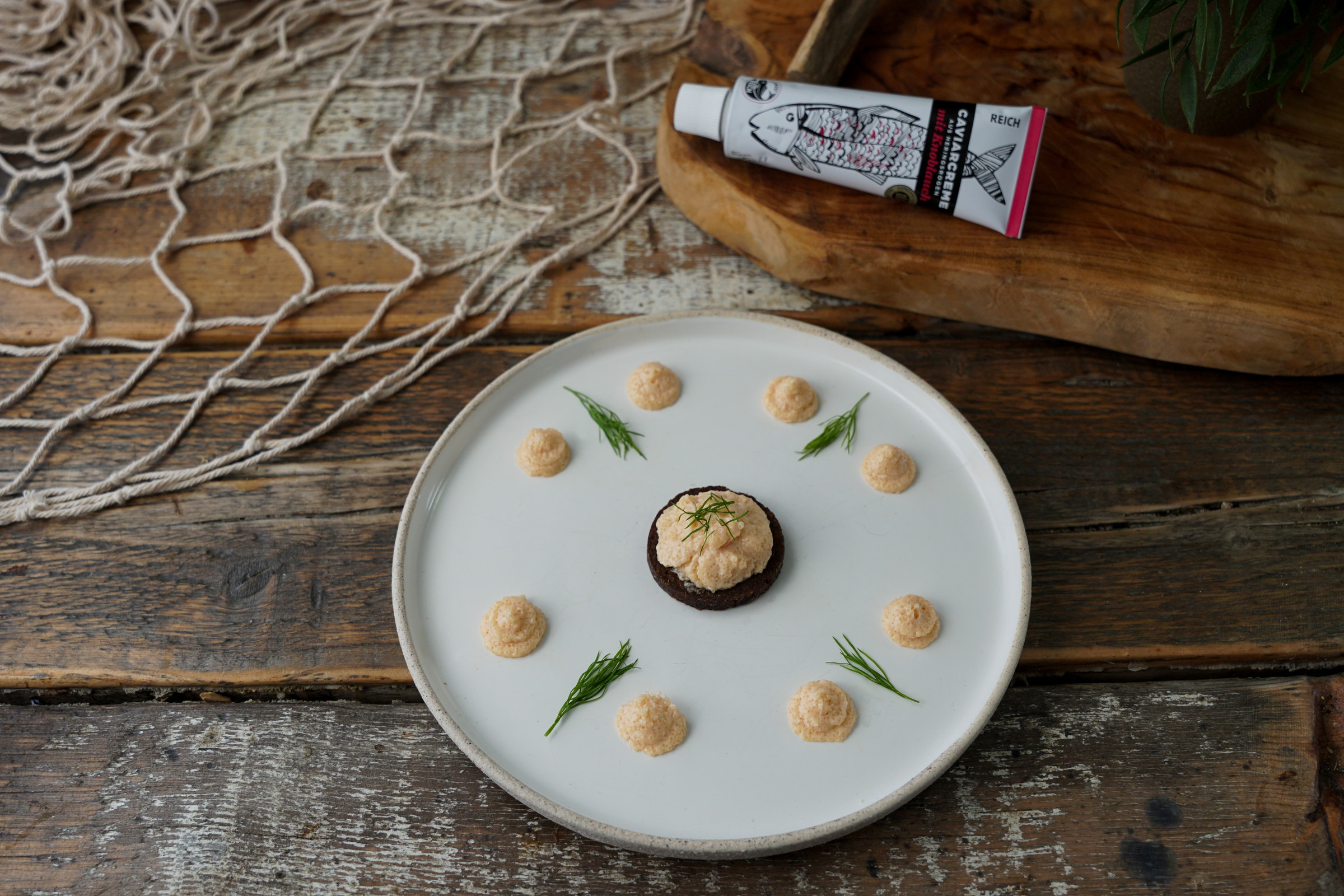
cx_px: 672
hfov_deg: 53.1
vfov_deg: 36.9
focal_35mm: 36
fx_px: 1344
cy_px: 448
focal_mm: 24
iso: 250
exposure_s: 1/160
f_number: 4
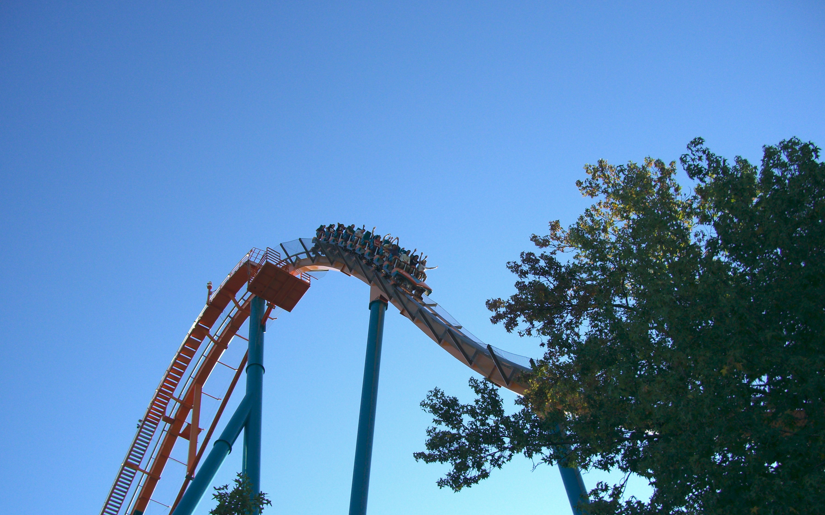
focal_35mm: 41
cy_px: 307
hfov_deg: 48.2
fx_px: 922
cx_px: 417
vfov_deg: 31.2
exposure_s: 1/200
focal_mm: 7.9
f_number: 5.6
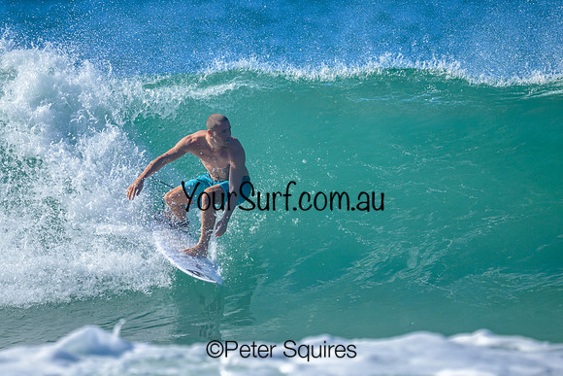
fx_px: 16773
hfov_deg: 1.9
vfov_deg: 1.3
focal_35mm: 1072
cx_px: 270
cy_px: 162
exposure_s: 1/2000
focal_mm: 800
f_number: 6.3
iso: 280
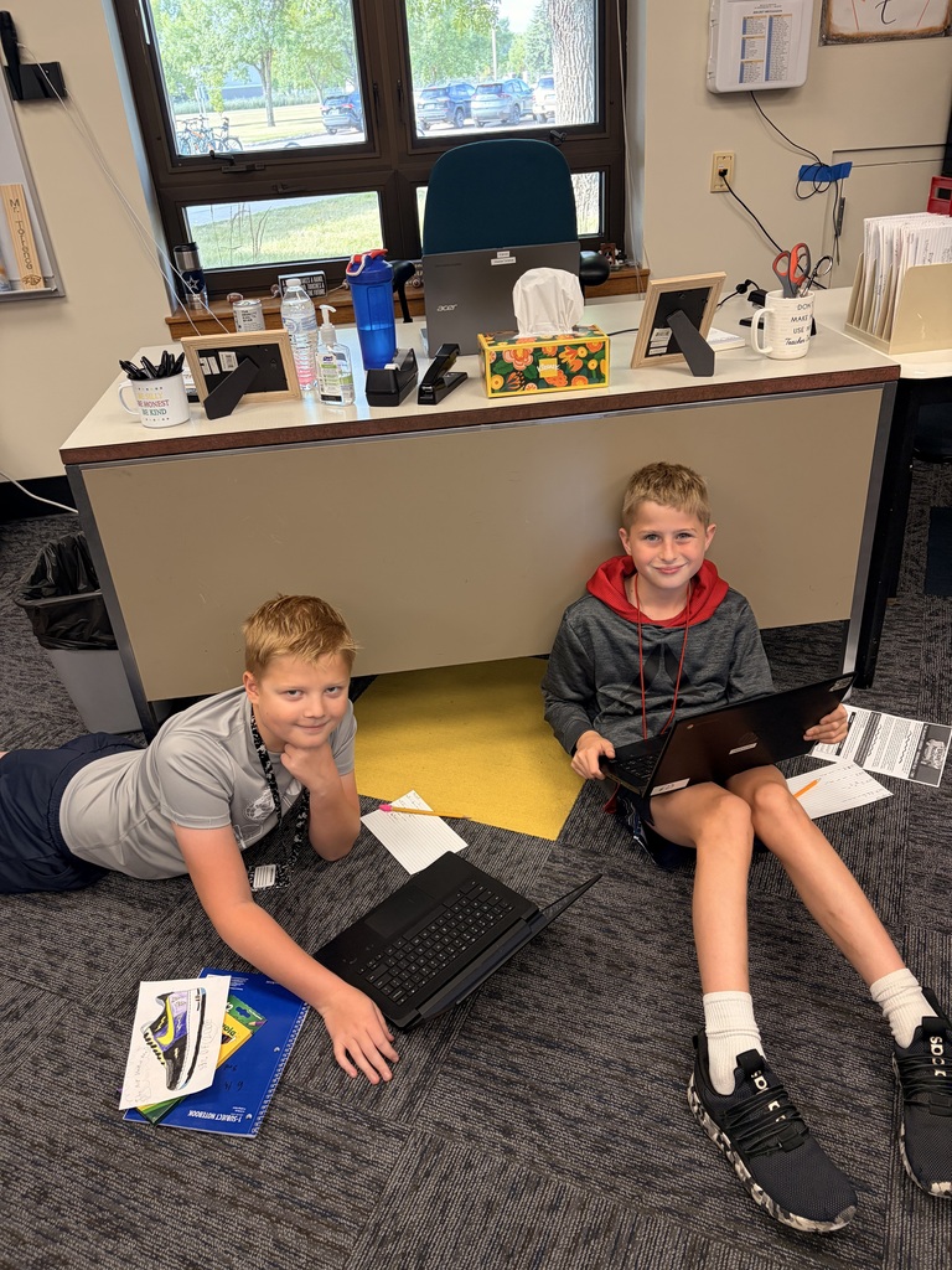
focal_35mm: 26
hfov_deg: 53.1
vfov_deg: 67.3
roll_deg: +4.3
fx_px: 953
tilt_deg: -29.4
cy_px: 635
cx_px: 476
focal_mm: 5.96
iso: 250
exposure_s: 1/120
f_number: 1.6
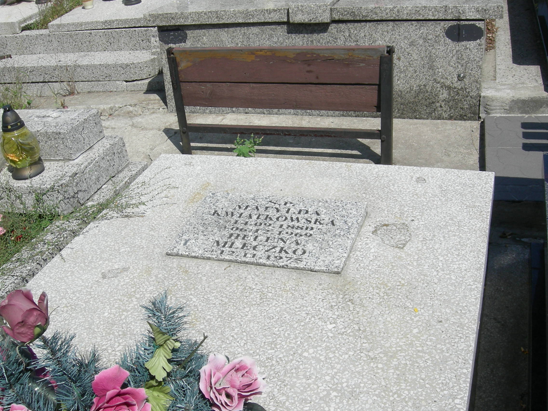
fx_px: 649
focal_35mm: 41
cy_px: 210
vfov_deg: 35.1
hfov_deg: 45.7
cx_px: 254
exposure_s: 1/332
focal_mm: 7.5
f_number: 6.8
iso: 64
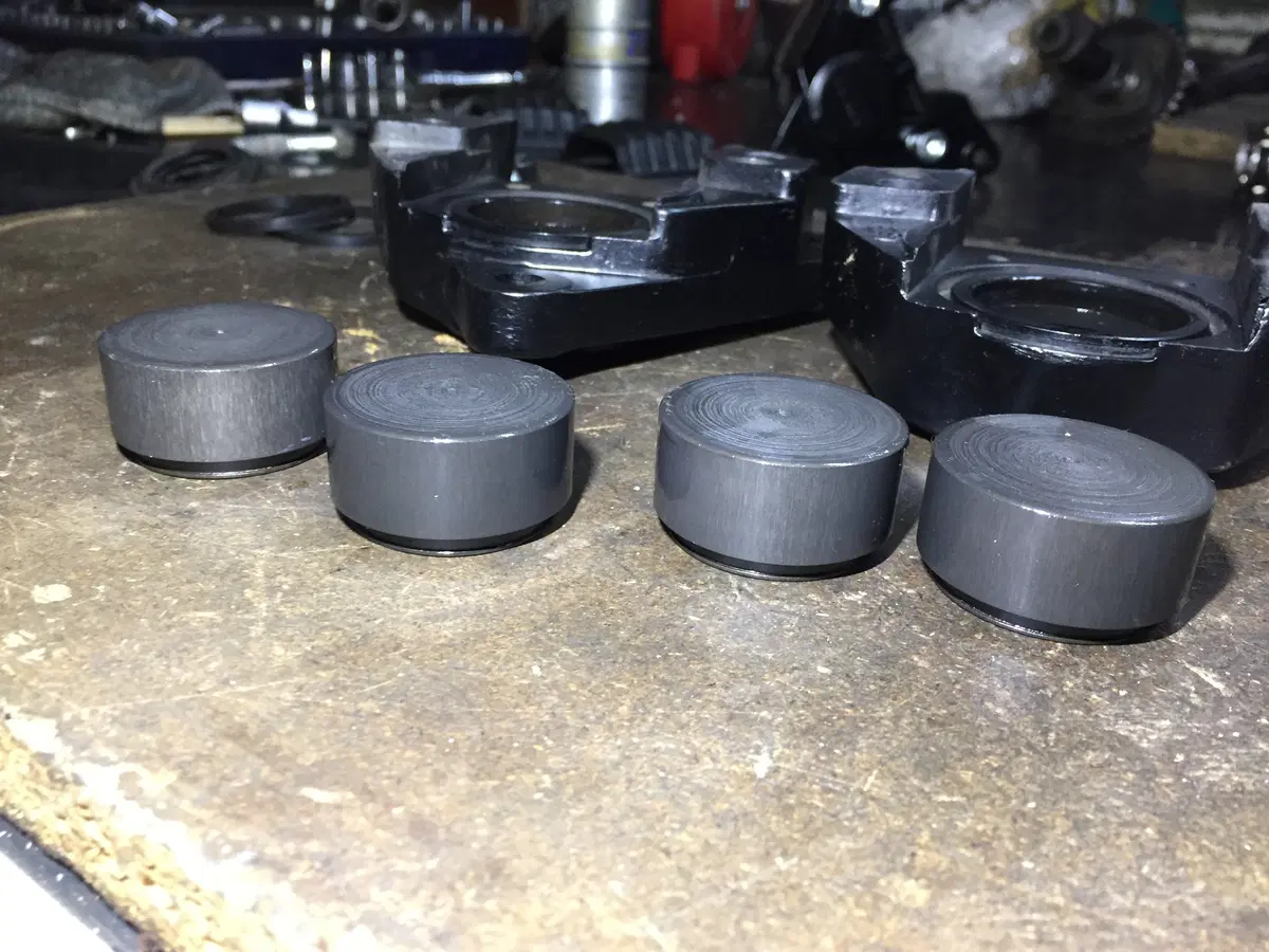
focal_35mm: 29
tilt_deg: -23.6
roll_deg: -2.7
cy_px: 476
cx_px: 634
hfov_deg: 61.7
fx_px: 1063
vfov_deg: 48.2
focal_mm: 4.15
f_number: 2.2
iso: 160
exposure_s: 1/33
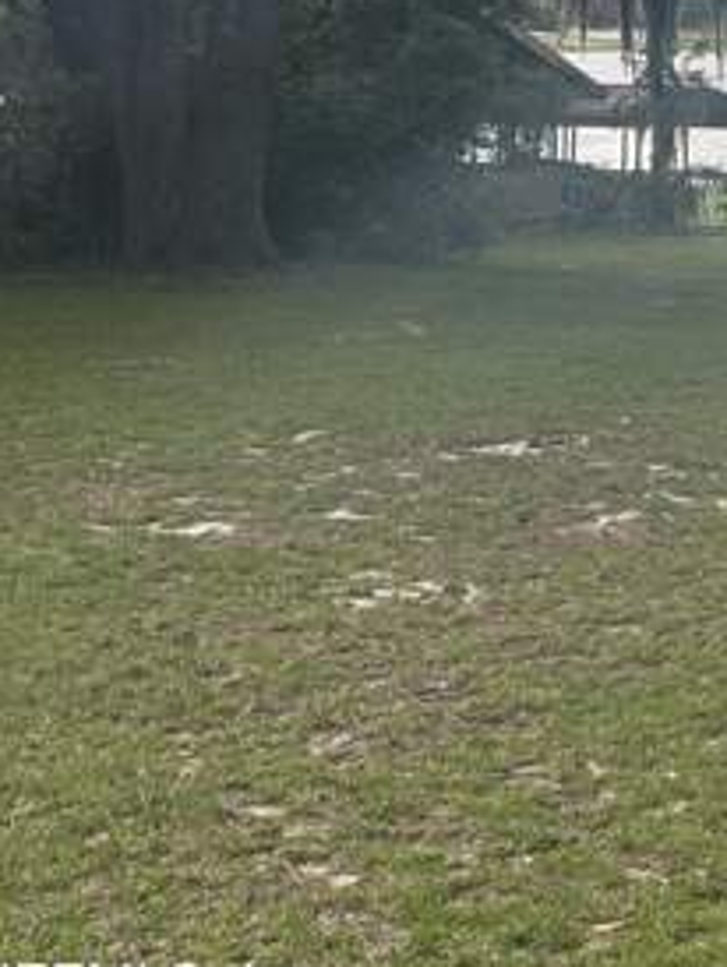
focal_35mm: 70
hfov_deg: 18.0
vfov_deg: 26.4
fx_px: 1957
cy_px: 25
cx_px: 1182
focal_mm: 6.86
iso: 80
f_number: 1.78
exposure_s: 1/1095
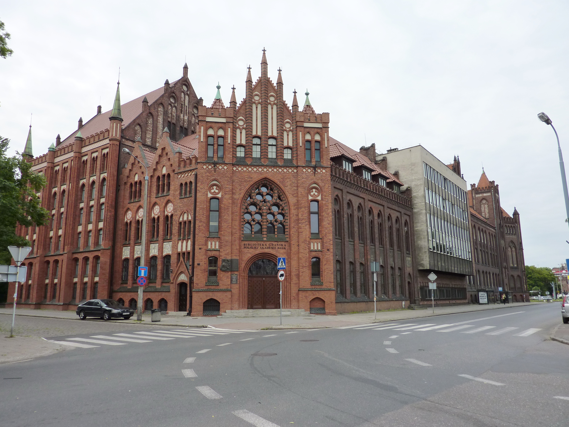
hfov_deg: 69.4
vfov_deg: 54.9
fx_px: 411
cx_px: 284
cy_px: 214
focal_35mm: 25
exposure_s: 1/500
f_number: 4.5
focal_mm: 4.1
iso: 125
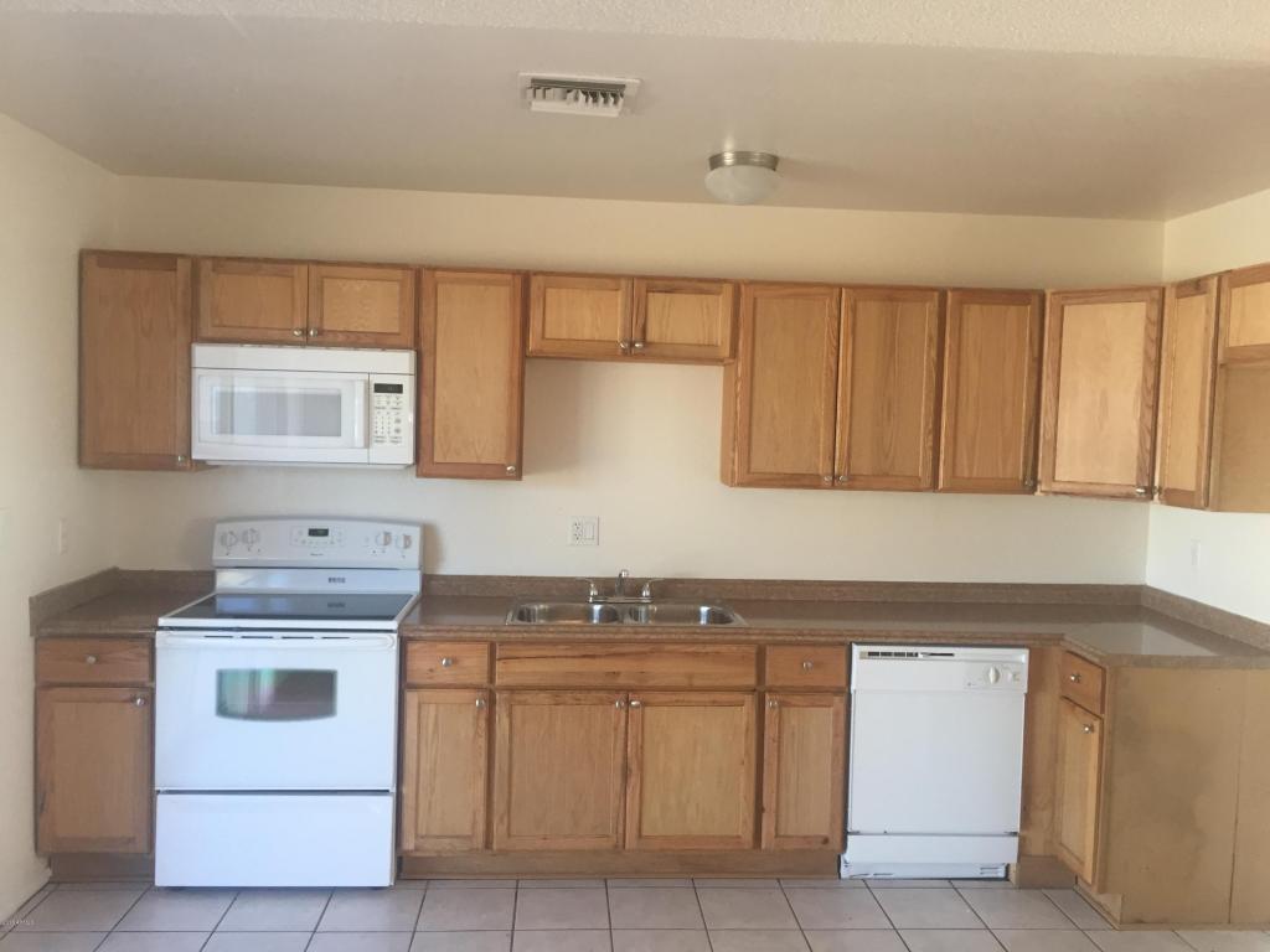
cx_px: 635
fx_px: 1064
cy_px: 476
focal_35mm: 29
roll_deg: -2.1
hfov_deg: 61.7
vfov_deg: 48.2
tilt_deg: -1.6
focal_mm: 4.15
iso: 32
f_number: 2.2
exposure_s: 1/30
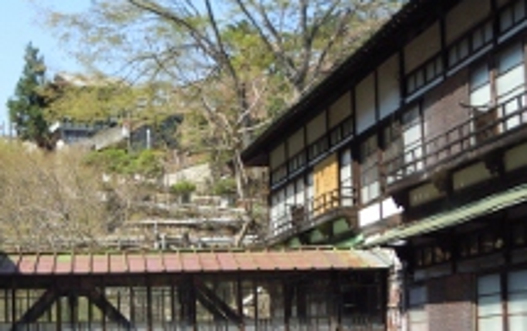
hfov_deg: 31.3
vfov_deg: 20.4
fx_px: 906
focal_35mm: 63
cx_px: 78
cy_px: 272
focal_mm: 5.7
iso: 100
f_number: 2.8
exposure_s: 1/640
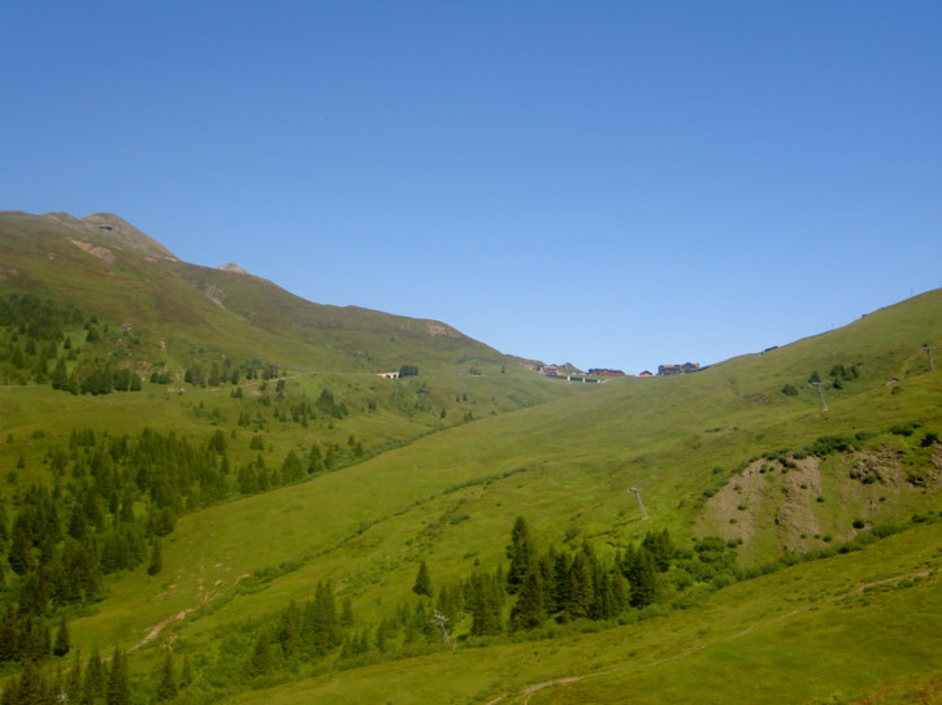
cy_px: 352
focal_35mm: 34
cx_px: 471
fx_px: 925
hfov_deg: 54.0
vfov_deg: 41.8
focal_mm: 5.6
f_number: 4.7
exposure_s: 1/250
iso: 50
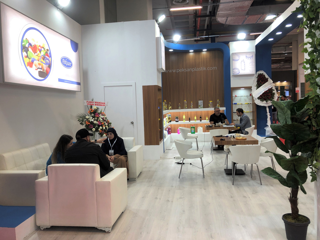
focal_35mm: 28
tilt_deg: -4.3
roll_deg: +2.3
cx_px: 160
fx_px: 259
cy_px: 120
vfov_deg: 49.7
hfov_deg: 63.4
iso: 25
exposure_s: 1/50
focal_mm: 3.99
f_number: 1.8
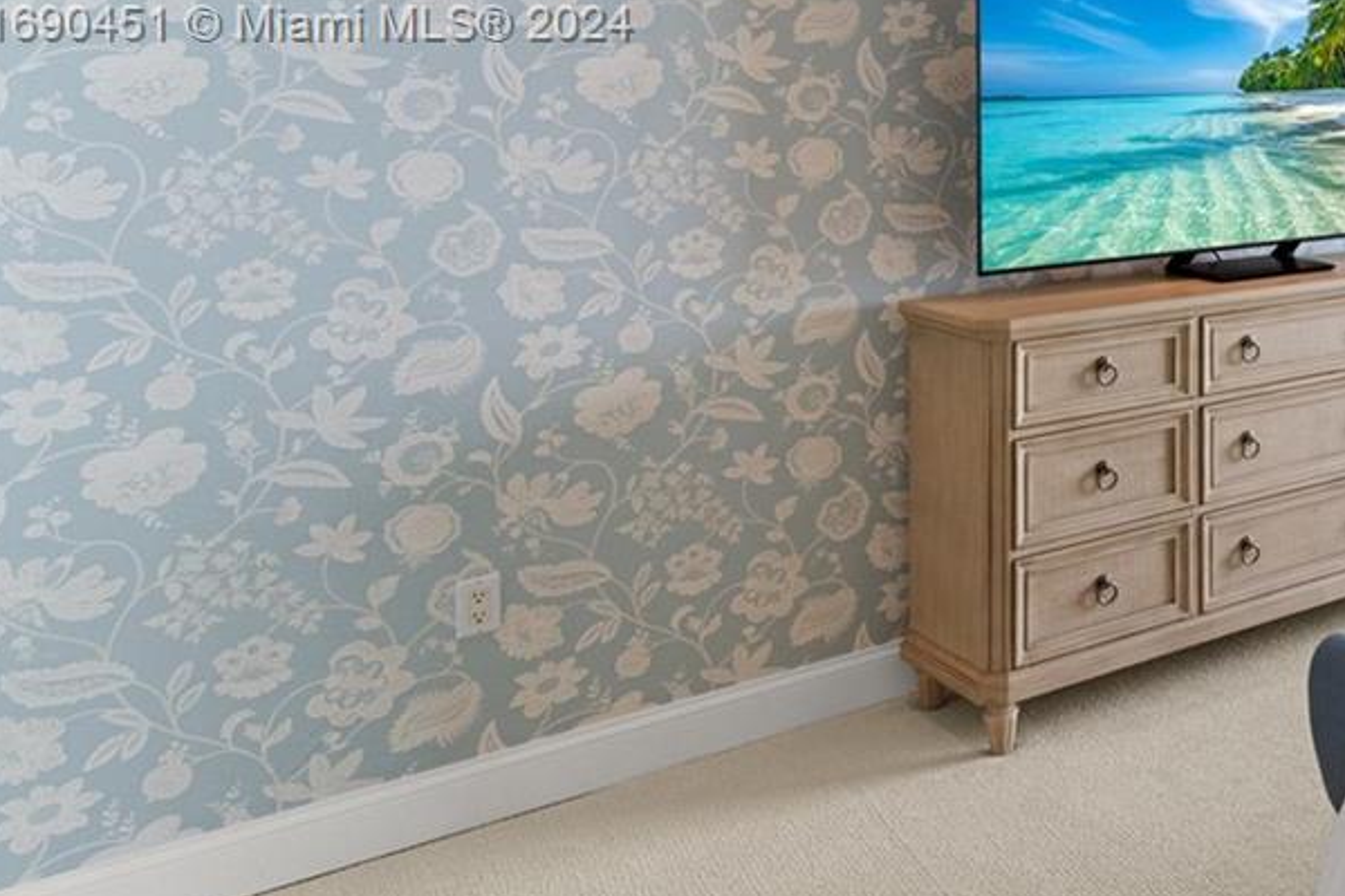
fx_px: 1494
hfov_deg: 35.2
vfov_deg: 31.2
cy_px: 27
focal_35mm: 40
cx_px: 1708
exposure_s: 1/13
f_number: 9
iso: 500
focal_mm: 10
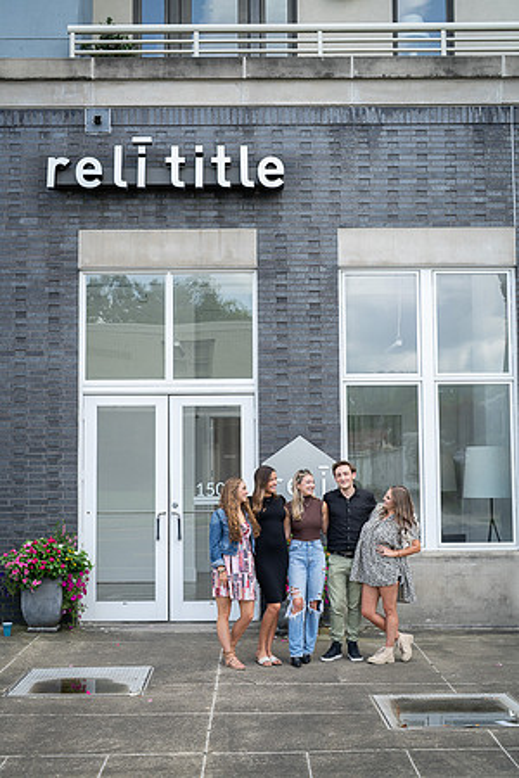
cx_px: 260
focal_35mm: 50
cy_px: 389
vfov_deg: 39.6
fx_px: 1081
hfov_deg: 27.0
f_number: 4
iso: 100
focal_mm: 50
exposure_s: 1/160
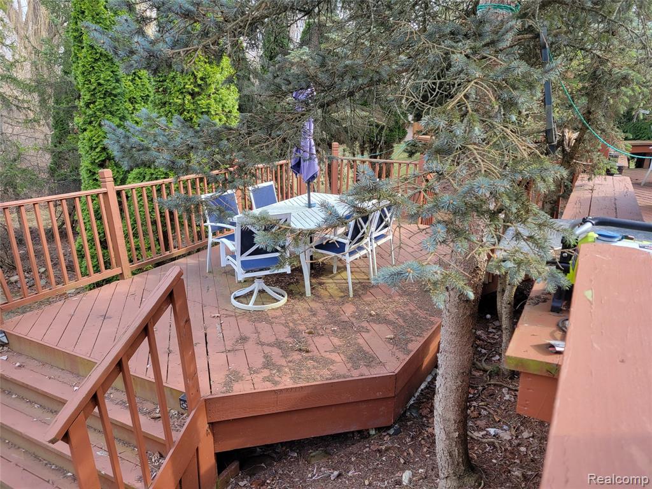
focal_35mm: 26
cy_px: 244
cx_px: 326
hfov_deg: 67.3
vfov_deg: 53.1
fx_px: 490
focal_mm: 5.4
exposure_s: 1/253
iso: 40
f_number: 1.8
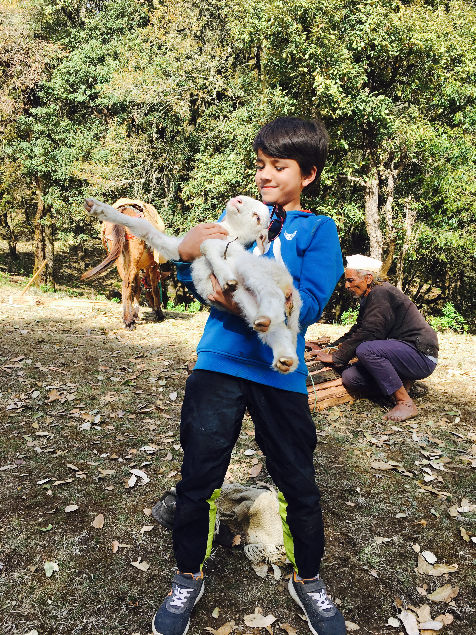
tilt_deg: -3.0
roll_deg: +0.8
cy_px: 318
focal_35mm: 29
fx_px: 532
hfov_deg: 48.2
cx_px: 238
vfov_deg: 61.7
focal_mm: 4.15
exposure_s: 1/388
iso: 25
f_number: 2.2
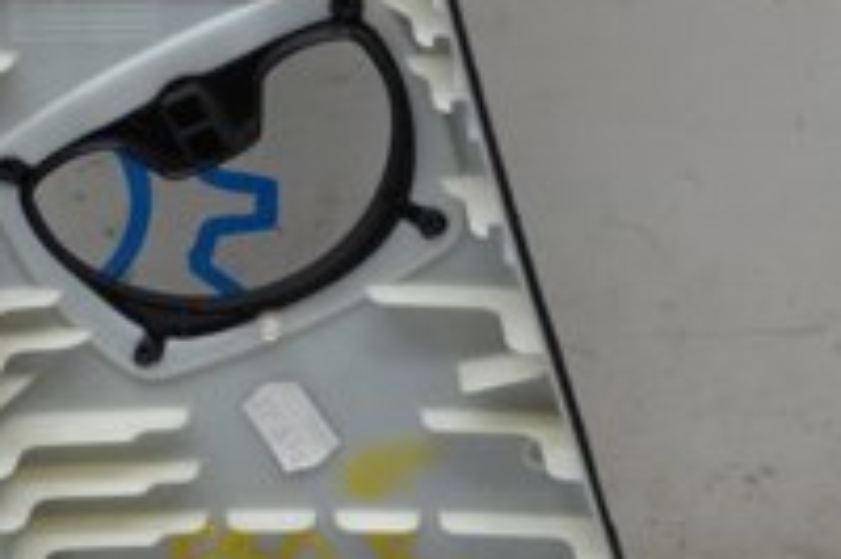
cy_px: 67
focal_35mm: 125
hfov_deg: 16.4
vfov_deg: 10.9
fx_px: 2918
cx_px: 349
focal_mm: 26
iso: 400
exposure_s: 1/100
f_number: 5
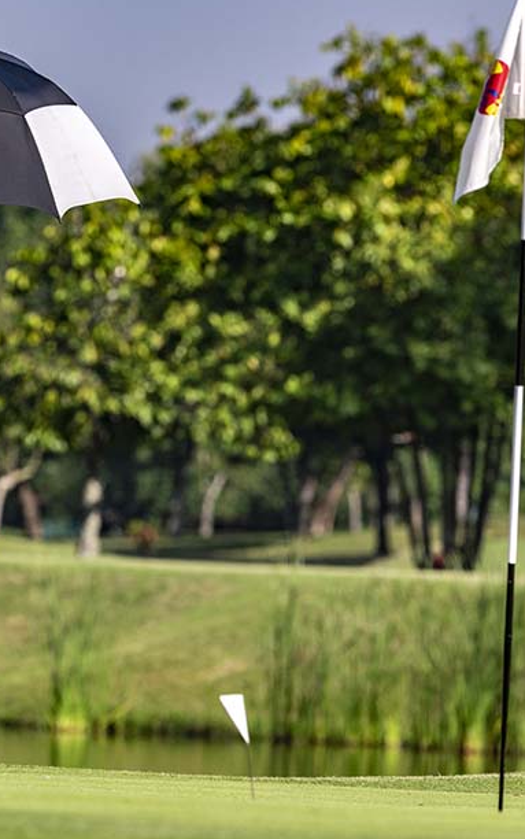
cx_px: 49
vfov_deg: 3.3
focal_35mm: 639
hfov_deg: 2.1
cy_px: 425
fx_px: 14615
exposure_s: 1/1600
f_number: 8
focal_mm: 400
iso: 320
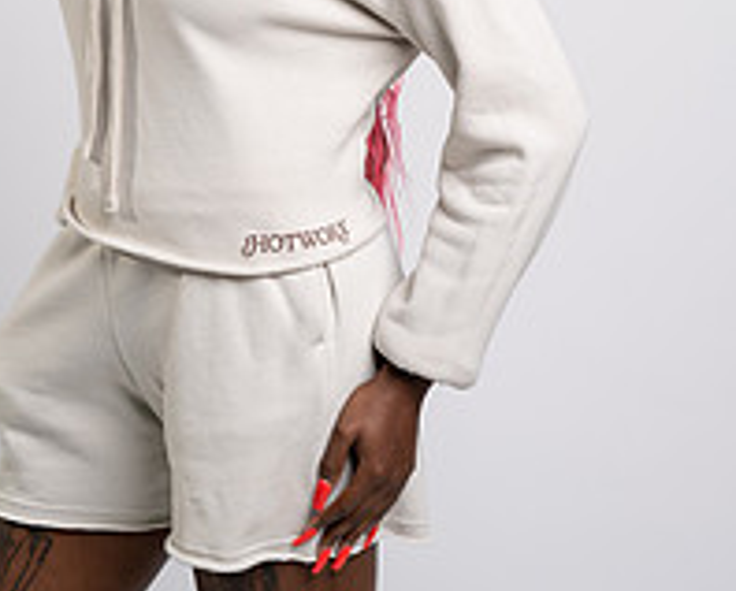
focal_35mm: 181
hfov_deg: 10.6
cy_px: -56
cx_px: 290
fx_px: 3949
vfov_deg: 8.5
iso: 200
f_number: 4
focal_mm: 85
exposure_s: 1/160
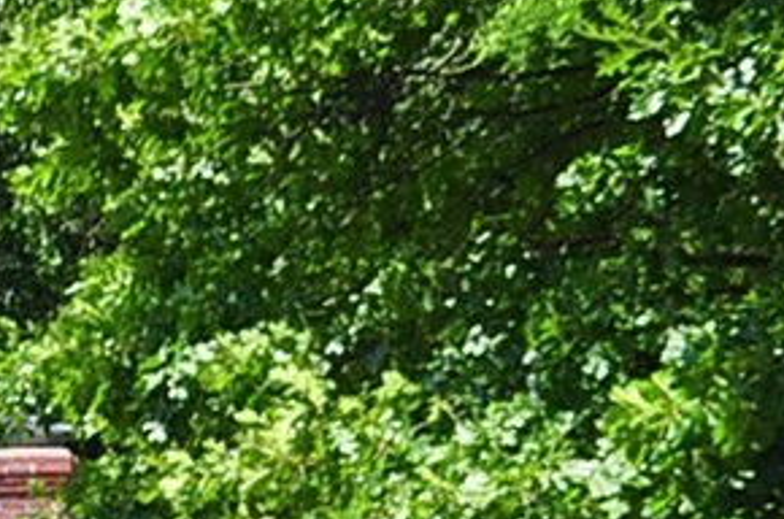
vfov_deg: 12.6
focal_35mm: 106
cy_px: 600
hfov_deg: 17.4
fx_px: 2303
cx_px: -400
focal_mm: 20
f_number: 8
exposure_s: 1/250
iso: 200
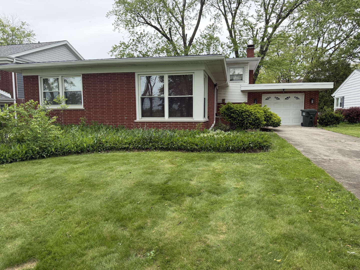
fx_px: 250
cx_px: 180
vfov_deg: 56.8
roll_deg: +0.1
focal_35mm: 24
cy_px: 135
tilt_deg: -5.8
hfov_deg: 71.6
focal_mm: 6.76
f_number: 1.78
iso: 100
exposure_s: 1/1493
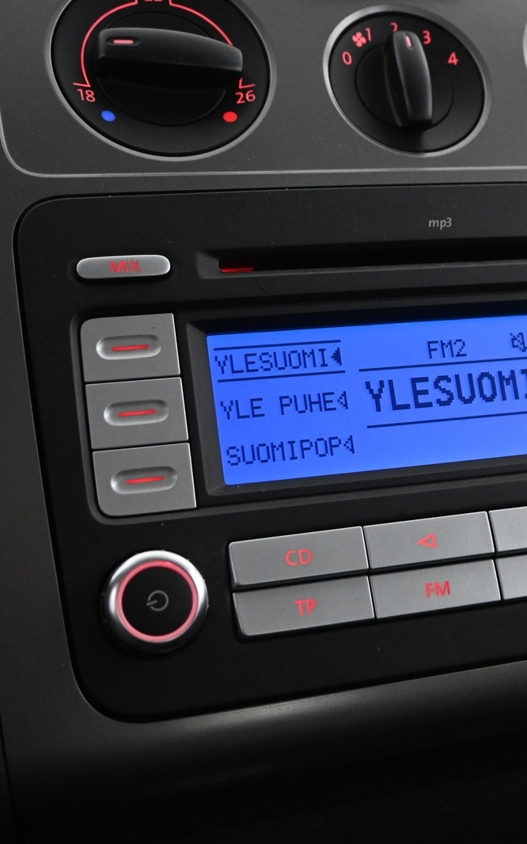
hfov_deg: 26.0
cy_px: 426
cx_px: 412
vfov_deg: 41.2
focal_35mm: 49
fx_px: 1121
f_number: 4
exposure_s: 1/40
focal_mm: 21
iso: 3200
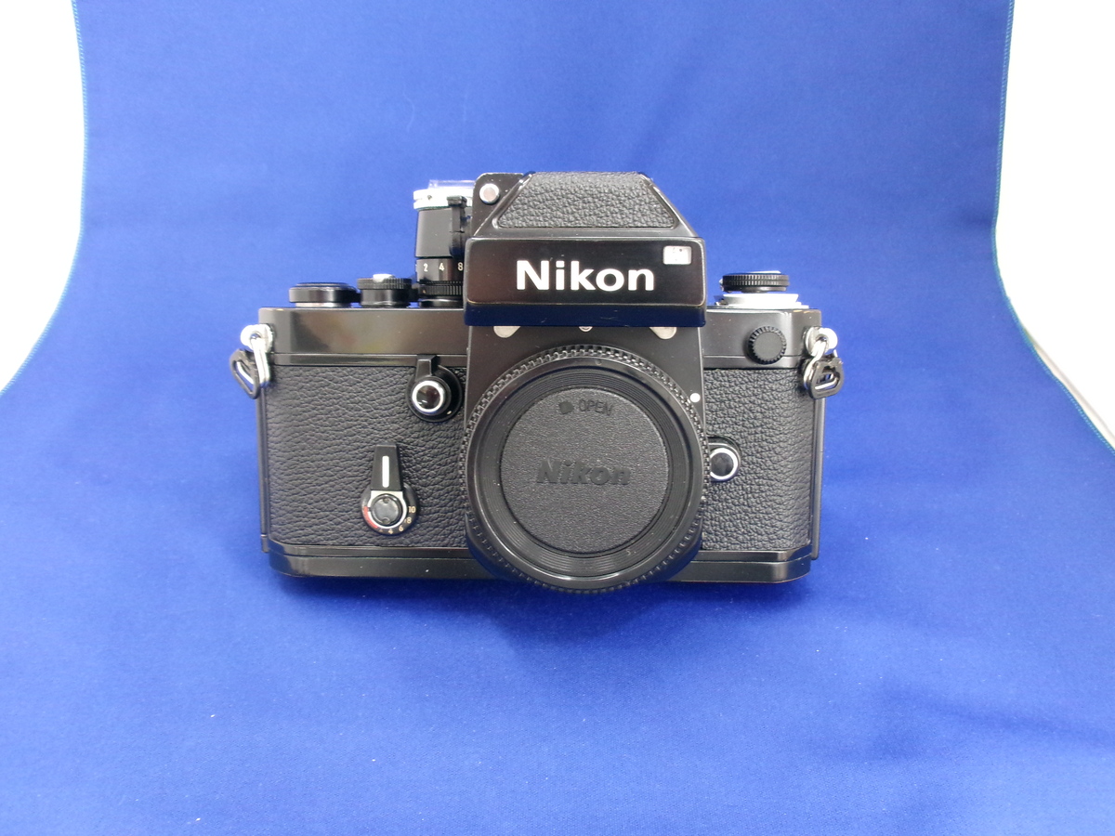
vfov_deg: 49.7
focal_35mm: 28
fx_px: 902
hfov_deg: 63.4
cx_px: 558
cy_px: 418
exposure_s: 1/17
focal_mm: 5.1
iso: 423
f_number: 3.9
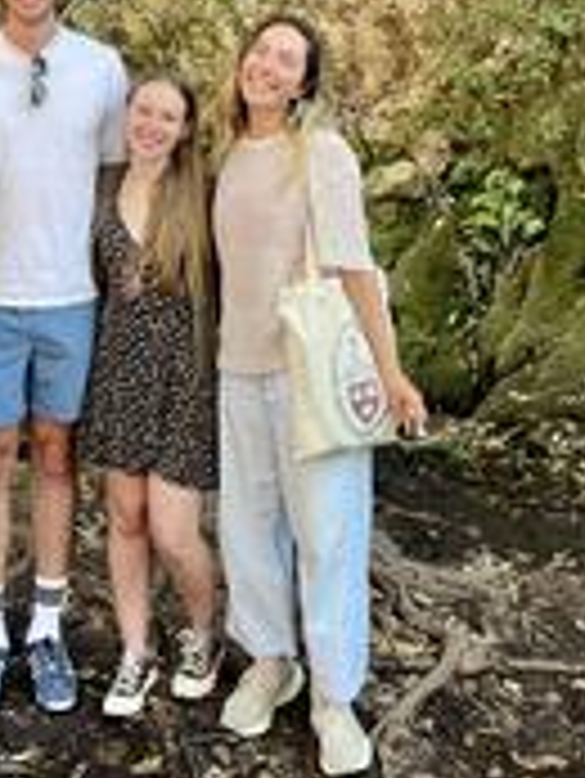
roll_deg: -0.5
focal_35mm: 54
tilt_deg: -1.8
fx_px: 1215
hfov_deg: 26.6
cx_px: 122
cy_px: 99
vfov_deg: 33.9
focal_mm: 5.1
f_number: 1.6
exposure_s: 1/68
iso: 125
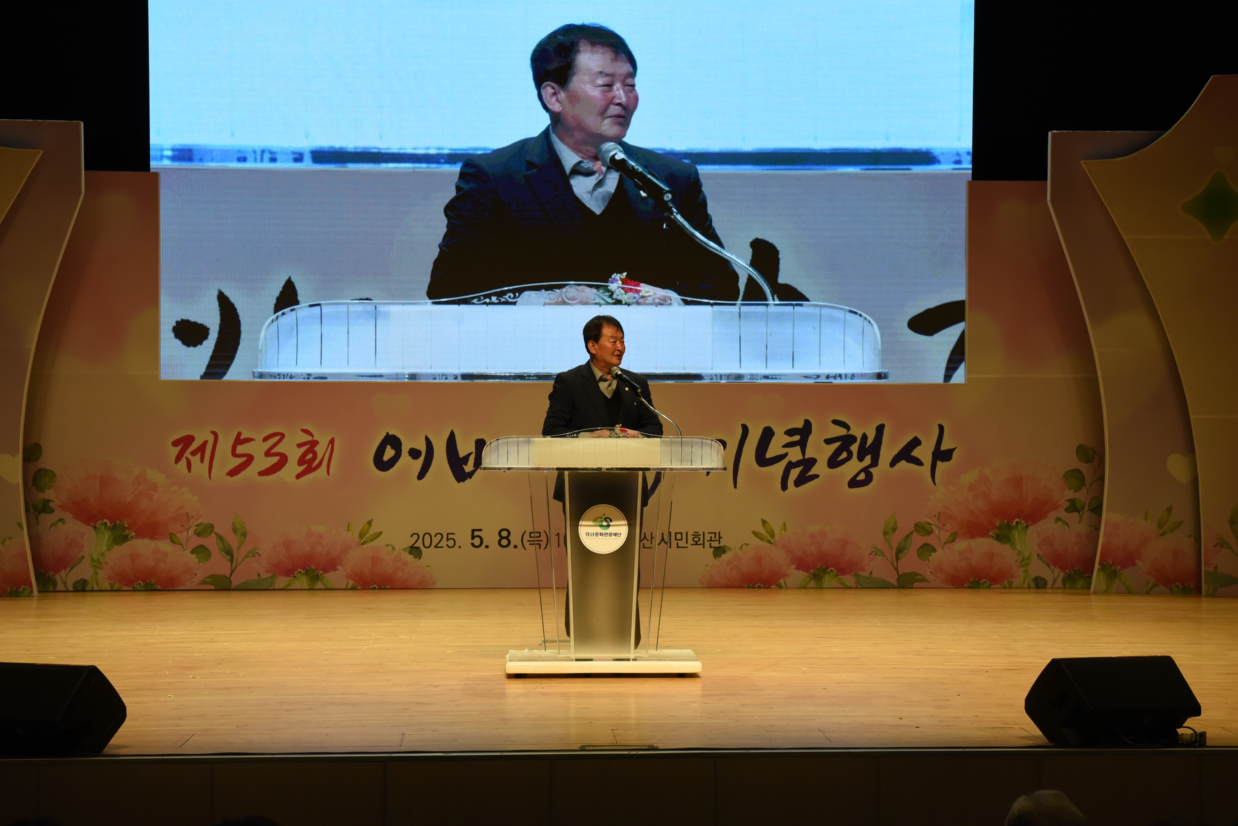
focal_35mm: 65
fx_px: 2235
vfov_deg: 20.9
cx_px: 619
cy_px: 413
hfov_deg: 31.0
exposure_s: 1/640
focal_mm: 65
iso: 1600
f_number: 6.3
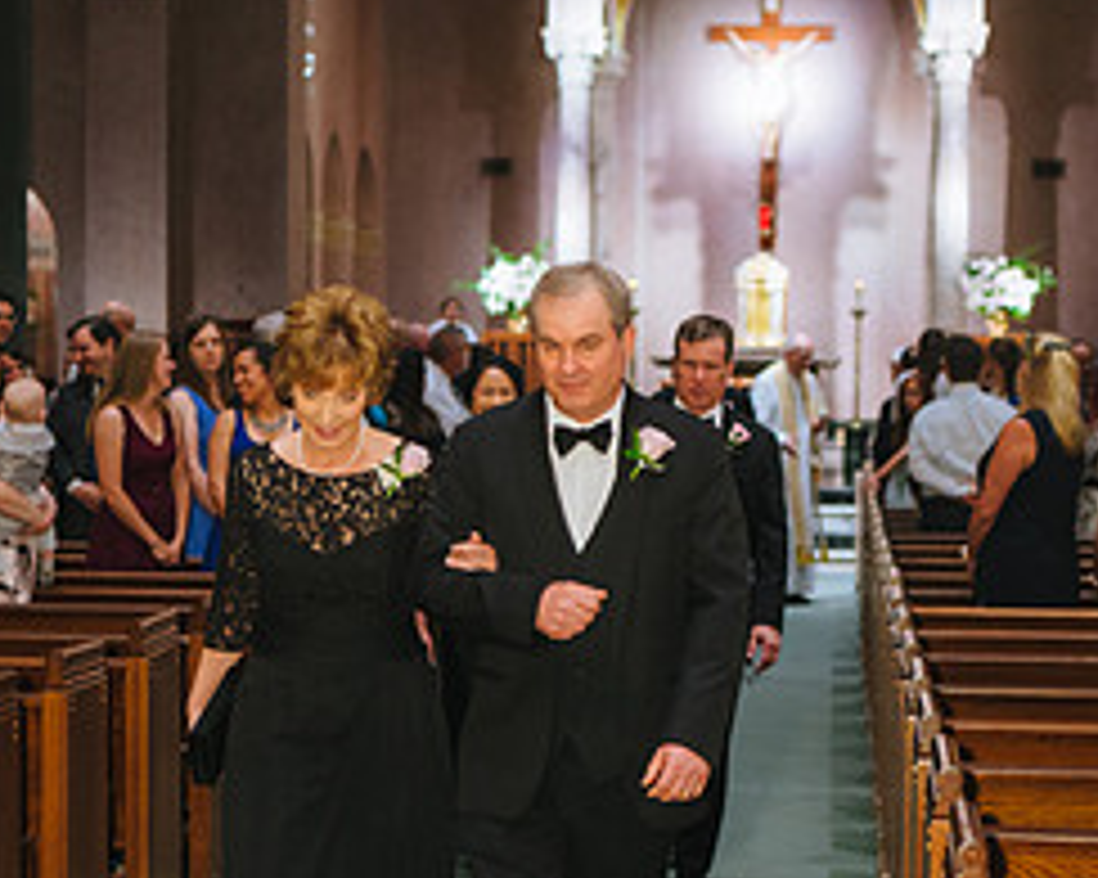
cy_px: 522
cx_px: 450
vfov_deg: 15.8
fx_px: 3151
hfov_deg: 19.7
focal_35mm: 97
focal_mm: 56
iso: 1250
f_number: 2.8
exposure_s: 1/200
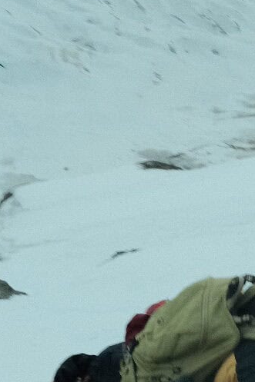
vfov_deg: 14.3
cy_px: 93
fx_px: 1520
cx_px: 379
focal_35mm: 143
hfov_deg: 9.3
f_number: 11
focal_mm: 26.5
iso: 3200
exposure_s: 1/40
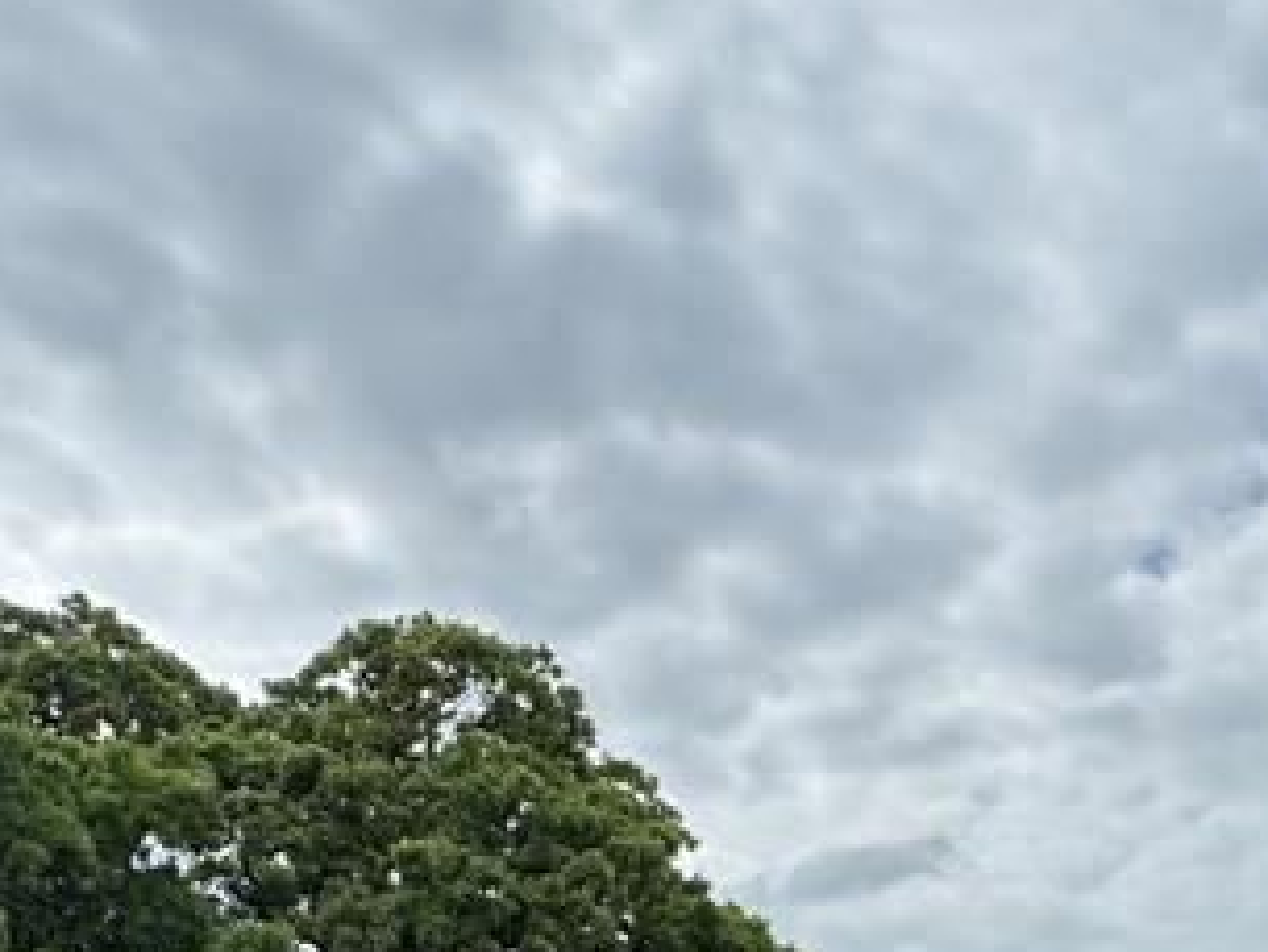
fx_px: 1722
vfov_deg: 25.6
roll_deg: -1.3
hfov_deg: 39.9
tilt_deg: -0.8
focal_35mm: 47
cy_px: 1305
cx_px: 861
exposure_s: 1/1976
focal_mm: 2.22
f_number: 2.2
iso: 50
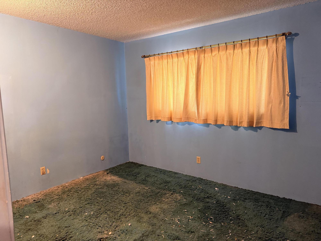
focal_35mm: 24
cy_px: 120
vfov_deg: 56.8
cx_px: 160
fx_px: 223
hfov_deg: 71.6
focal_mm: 6.76
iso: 640
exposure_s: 1/40
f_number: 1.78
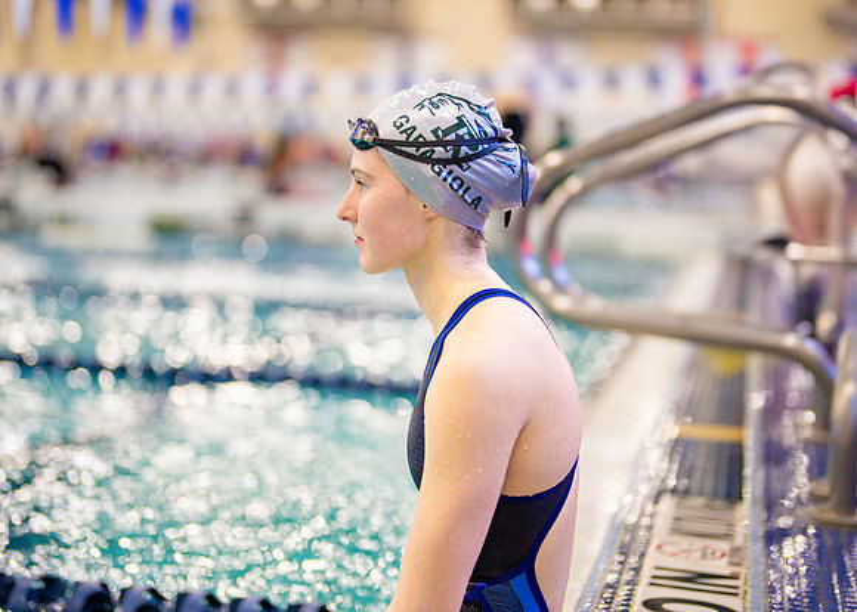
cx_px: 413
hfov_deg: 32.7
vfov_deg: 23.7
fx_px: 1460
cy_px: 268
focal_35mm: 60
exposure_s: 1/500
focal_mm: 50
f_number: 1.2
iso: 500
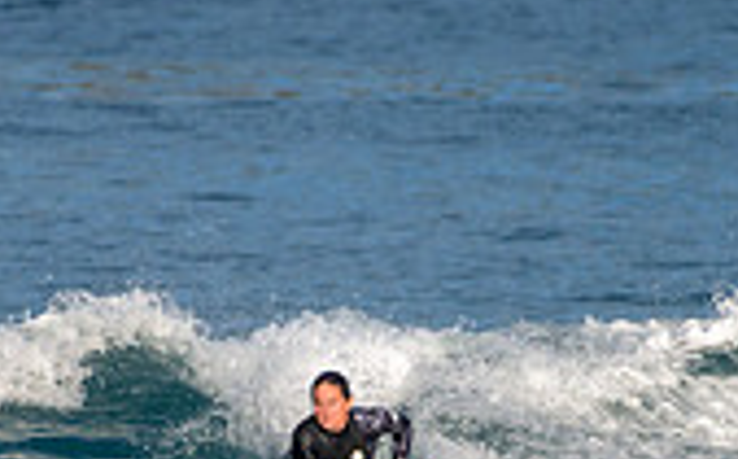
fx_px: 43171
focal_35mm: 2150
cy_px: 508
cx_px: 345
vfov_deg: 0.6
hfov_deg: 1.0
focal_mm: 500
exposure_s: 1/2000
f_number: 5.6
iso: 220
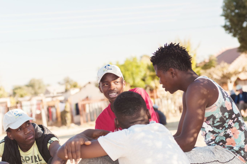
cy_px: 82
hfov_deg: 17.1
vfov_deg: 11.4
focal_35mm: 120
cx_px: 124
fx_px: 822
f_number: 4
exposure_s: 1/200
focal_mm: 80
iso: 400
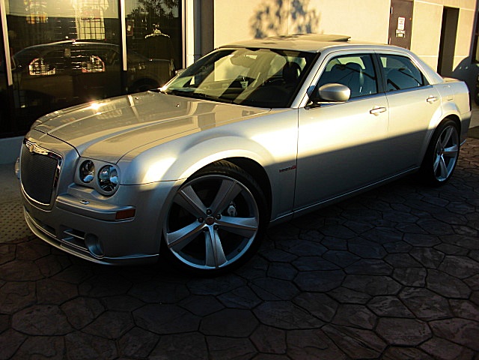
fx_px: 498
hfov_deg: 51.4
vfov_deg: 39.7
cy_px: 180
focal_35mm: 36
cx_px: 240
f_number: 2.8
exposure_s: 1/640
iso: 50
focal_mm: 6.3
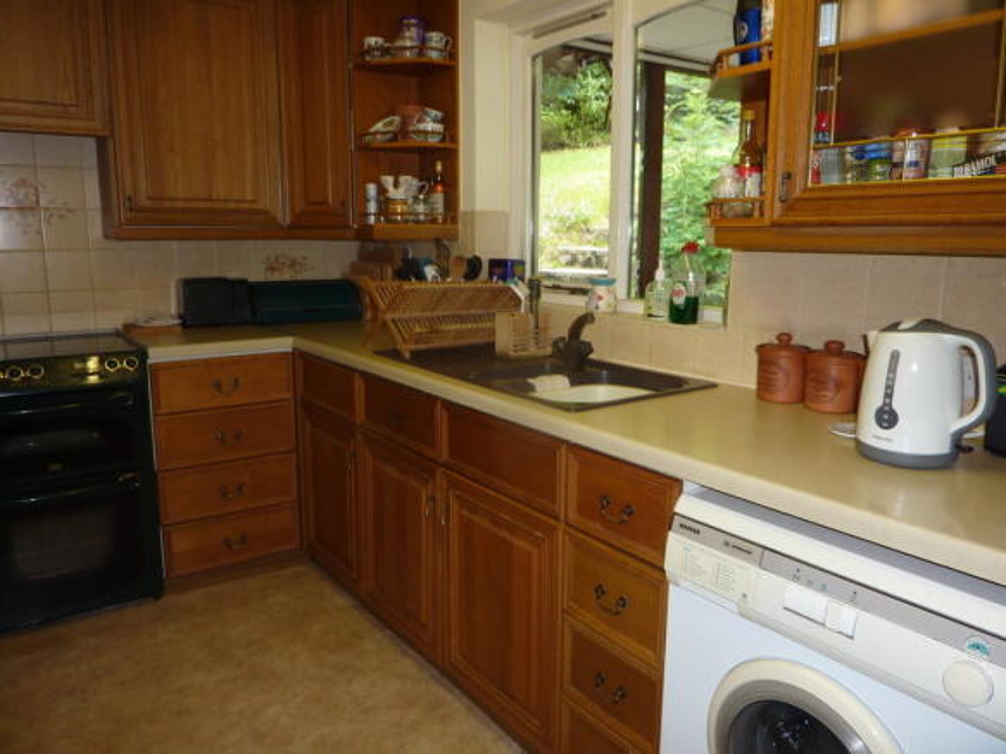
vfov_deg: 54.9
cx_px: 503
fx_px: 726
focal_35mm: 25
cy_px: 377
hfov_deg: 69.4
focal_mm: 4.1
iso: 100
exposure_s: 1/30
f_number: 3.3
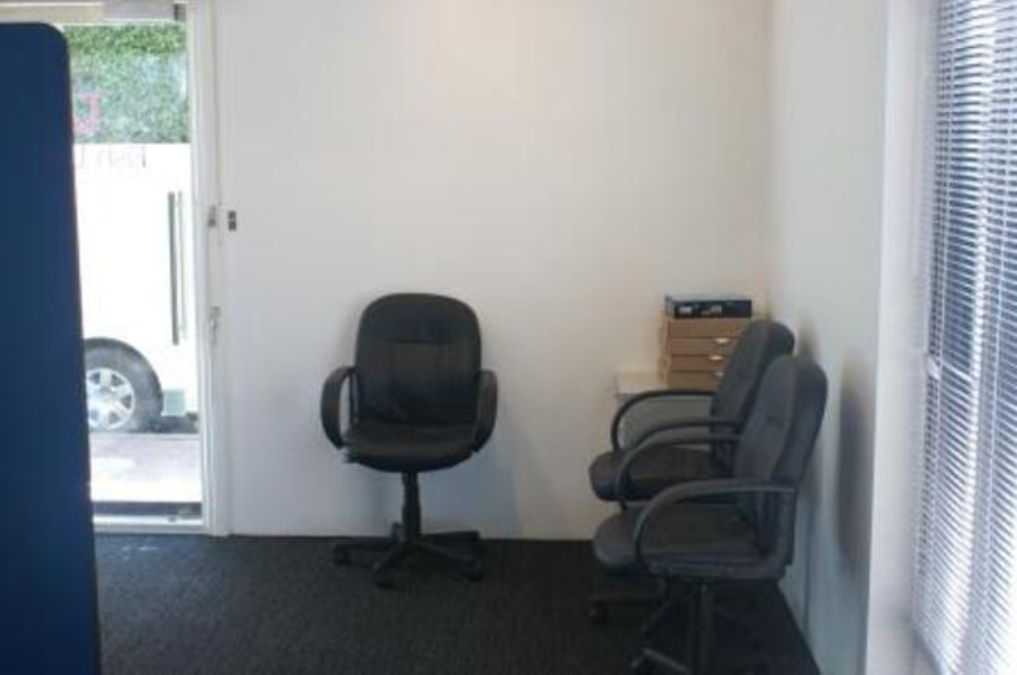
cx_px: 508
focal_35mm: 45
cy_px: 338
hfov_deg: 43.7
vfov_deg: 29.8
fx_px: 1269
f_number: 5
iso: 320
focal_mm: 30
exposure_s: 1/60
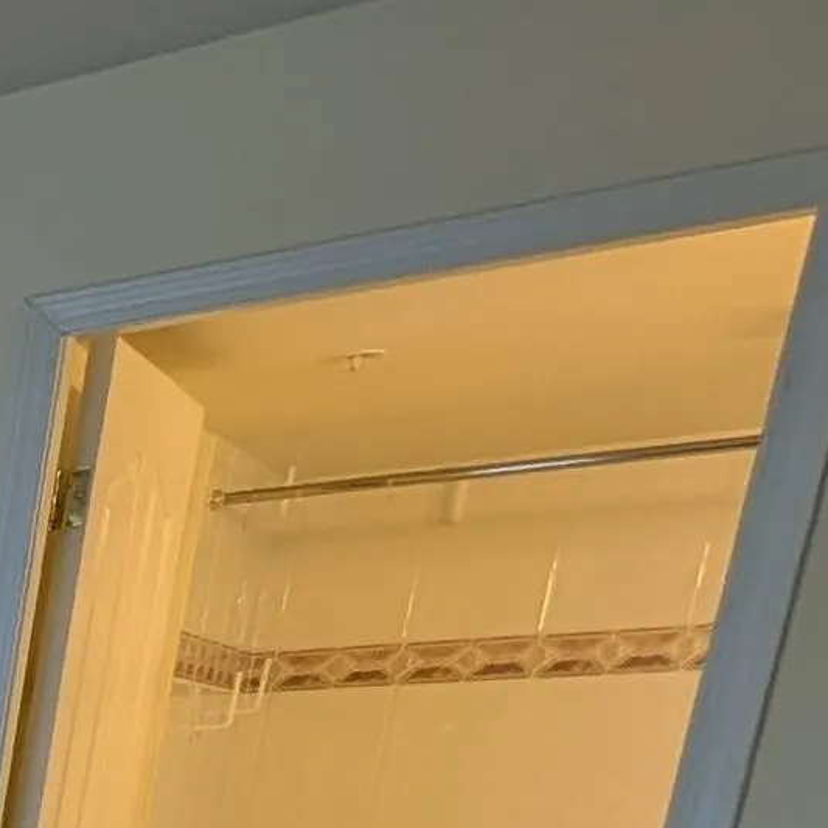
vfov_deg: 22.3
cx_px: -1266
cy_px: 1292
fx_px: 1651
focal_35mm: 61
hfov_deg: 14.3
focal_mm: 2.02
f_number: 1.7
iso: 48
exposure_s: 1/81
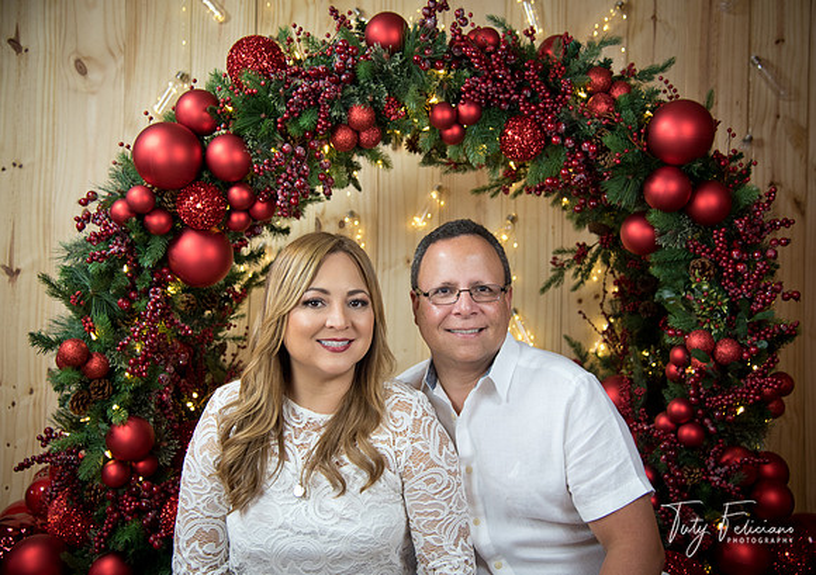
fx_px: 958
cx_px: 431
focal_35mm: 42
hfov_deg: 46.1
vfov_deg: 33.4
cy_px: 288
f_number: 4
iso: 1000
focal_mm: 40
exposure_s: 1/60
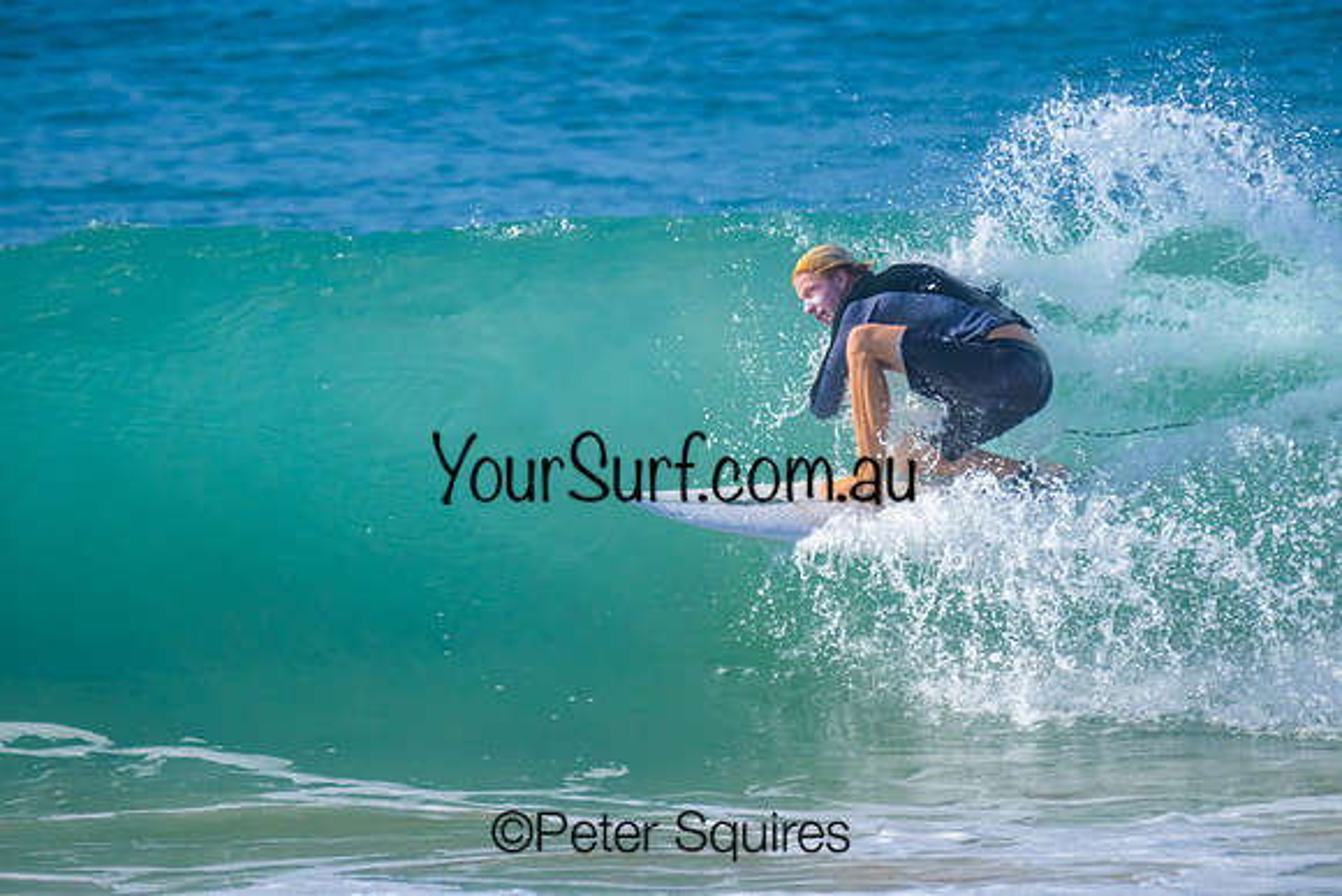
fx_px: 28518
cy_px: 413
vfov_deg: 1.8
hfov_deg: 2.7
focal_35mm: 765
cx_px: 731
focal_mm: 560
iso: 1100
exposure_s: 1/2000
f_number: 8
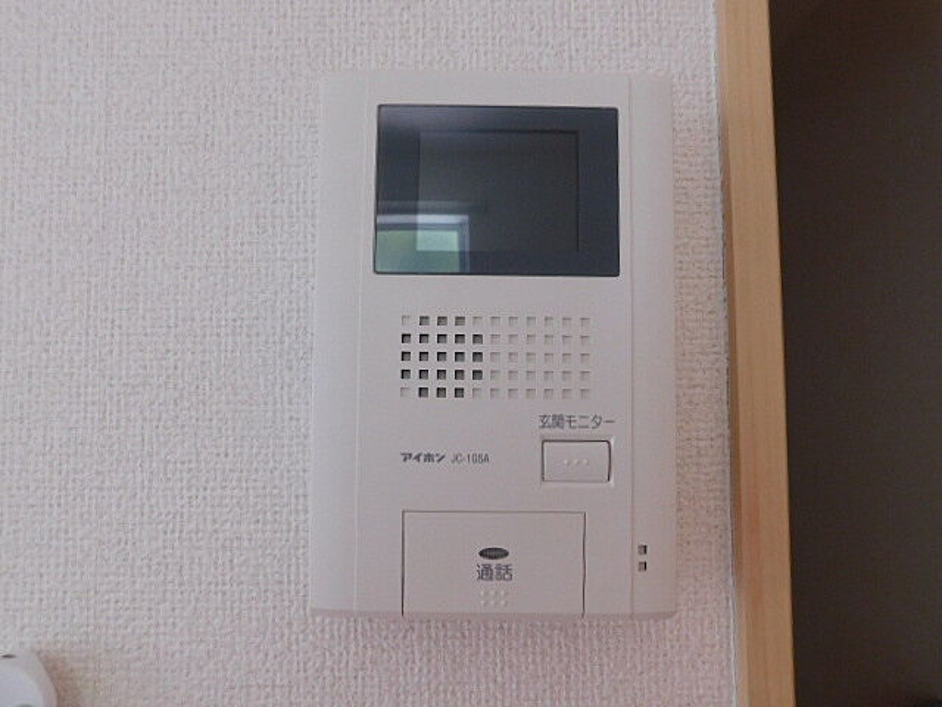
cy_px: 354
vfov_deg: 58.9
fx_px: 626
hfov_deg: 73.9
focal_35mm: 23
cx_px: 471
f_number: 3
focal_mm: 4
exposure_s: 1/30
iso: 160
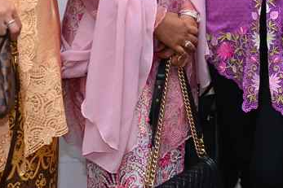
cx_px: 204
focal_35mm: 118
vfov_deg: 11.0
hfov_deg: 17.3
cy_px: -121
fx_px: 927
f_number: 3.5
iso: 800
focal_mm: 32
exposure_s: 1/125
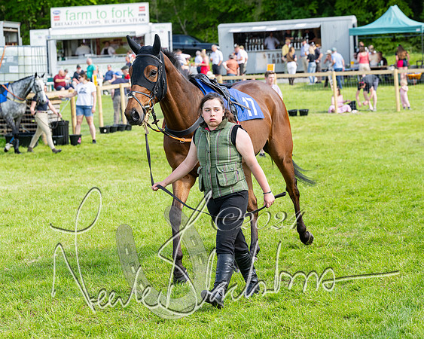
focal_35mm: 97
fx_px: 1216
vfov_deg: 15.9
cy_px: 170
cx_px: 212
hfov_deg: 19.8
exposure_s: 1/500
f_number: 5
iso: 200
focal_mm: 86
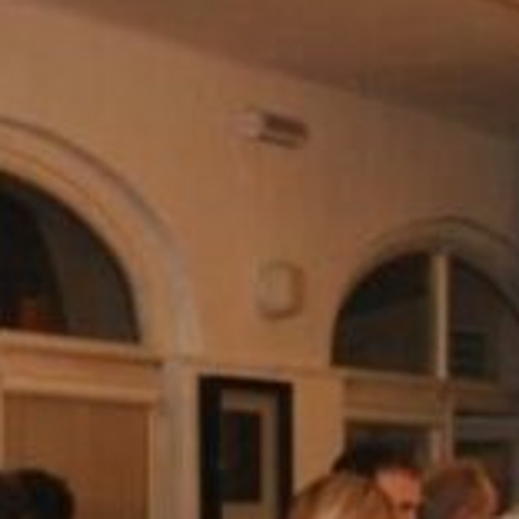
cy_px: 788
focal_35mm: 173
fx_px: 2935
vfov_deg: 9.8
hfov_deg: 9.8
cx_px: -223
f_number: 3.5
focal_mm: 22
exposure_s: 1/60
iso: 800
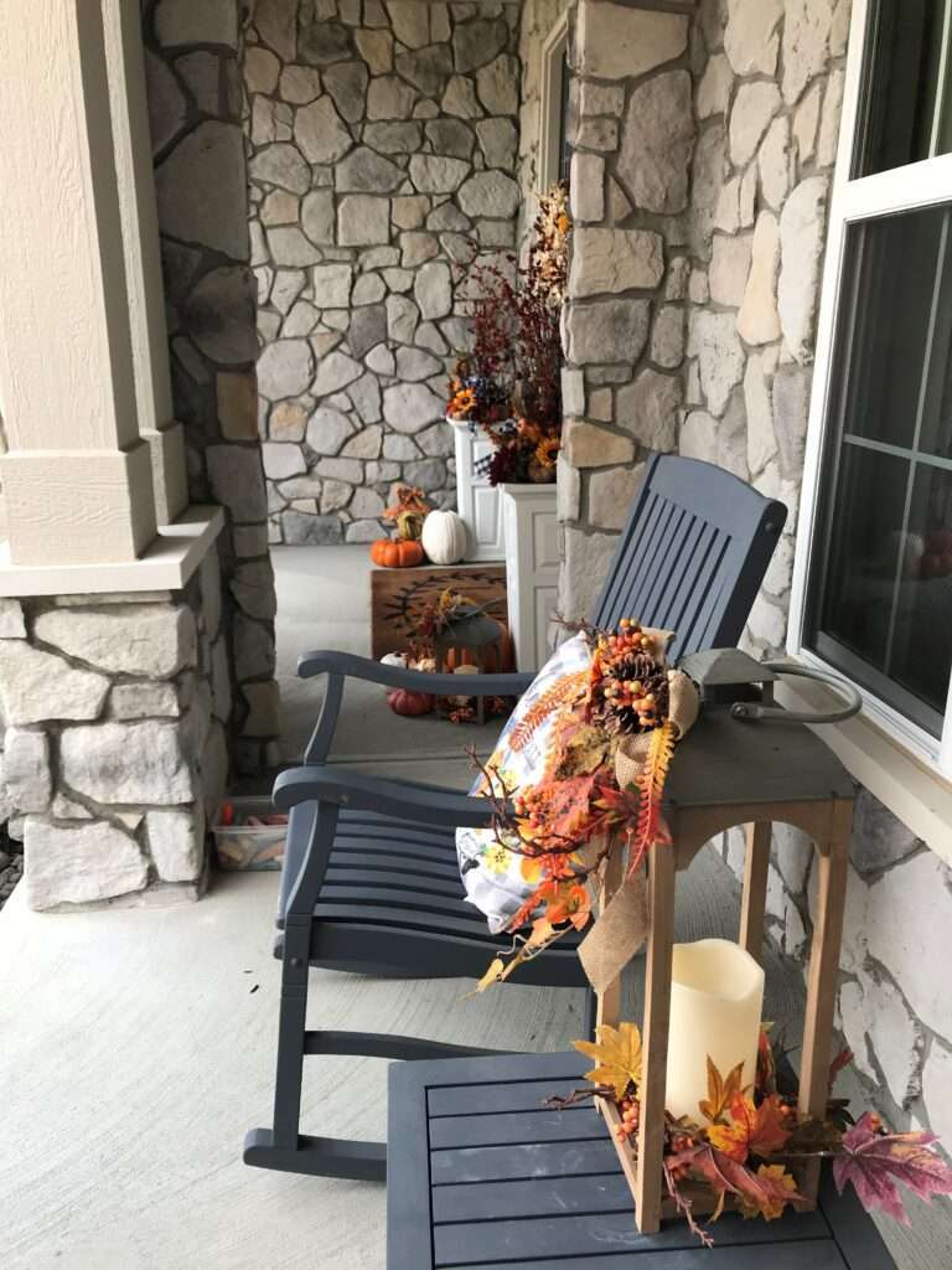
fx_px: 1027
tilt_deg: -16.9
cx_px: 476
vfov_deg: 63.4
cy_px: 635
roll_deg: -0.3
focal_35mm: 28
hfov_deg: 49.7
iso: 20
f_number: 1.8
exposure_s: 1/150
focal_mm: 3.99
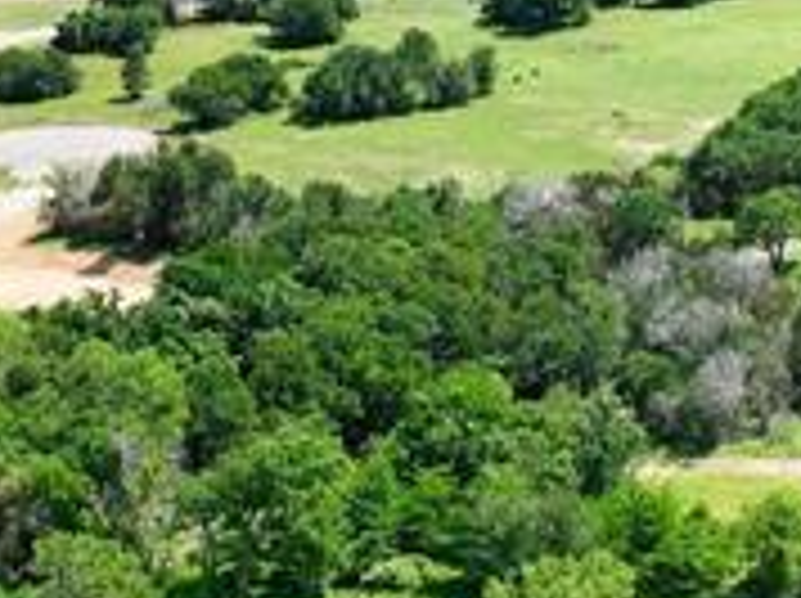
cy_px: 420
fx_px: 3189
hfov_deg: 14.3
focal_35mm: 138
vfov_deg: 10.7
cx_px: 252
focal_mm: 12.29
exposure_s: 1/2000
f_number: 2.8
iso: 200
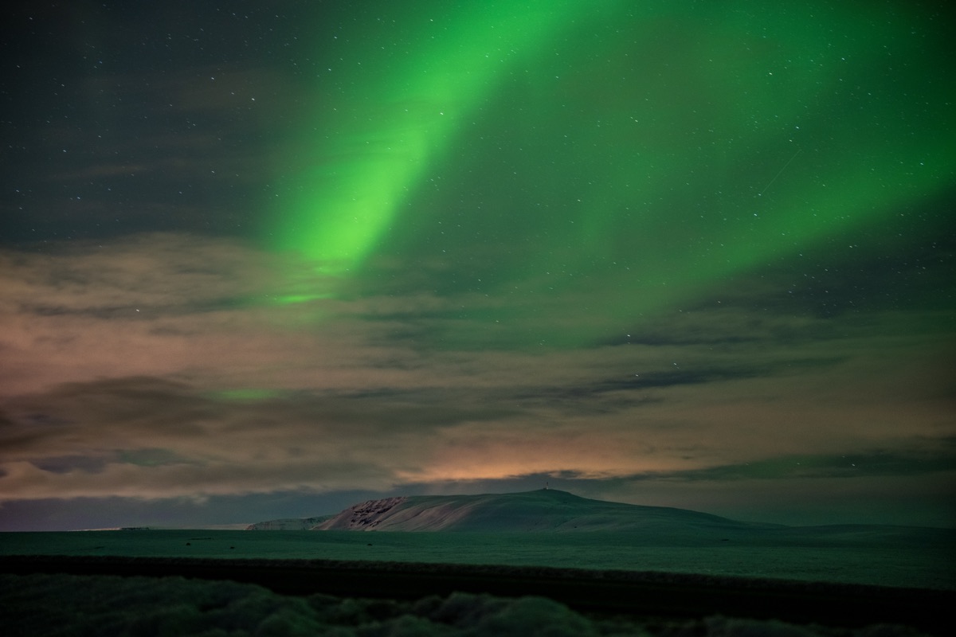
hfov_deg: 28.8
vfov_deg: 19.5
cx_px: 478
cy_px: 318
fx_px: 1859
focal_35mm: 70
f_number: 2.8
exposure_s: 15
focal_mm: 70
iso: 800
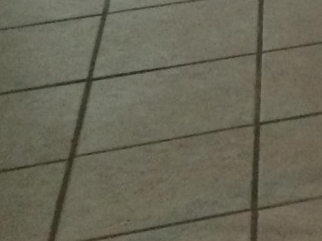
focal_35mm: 172
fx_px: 1599
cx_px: 921
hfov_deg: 9.4
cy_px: -367
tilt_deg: -15.8
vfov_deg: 7.9
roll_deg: -1.4
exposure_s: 1/30
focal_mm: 4.15
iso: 200
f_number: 2.2
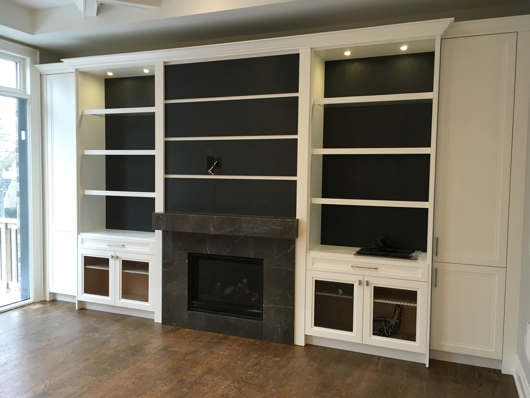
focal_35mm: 29
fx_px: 444
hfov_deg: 61.7
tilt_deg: -3.8
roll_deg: +0.1
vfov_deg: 48.2
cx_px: 265
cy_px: 199
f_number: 2.2
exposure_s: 1/30
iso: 80
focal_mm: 4.15
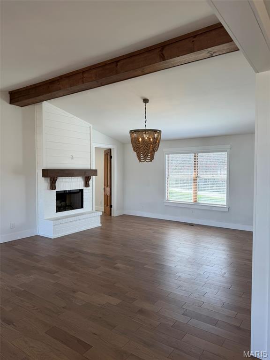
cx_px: 135
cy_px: 180
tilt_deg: -2.1
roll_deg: +0.6
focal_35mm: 24
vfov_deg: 71.6
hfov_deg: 56.8
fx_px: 250
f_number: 1.78
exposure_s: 1/259
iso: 80
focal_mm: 6.76
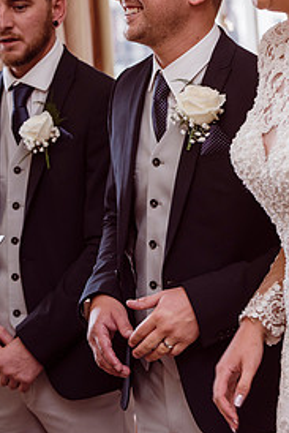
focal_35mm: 141
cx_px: 212
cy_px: 85
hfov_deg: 9.7
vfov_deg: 14.5
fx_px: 1696
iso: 500
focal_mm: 86
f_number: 5.6
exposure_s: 1/200
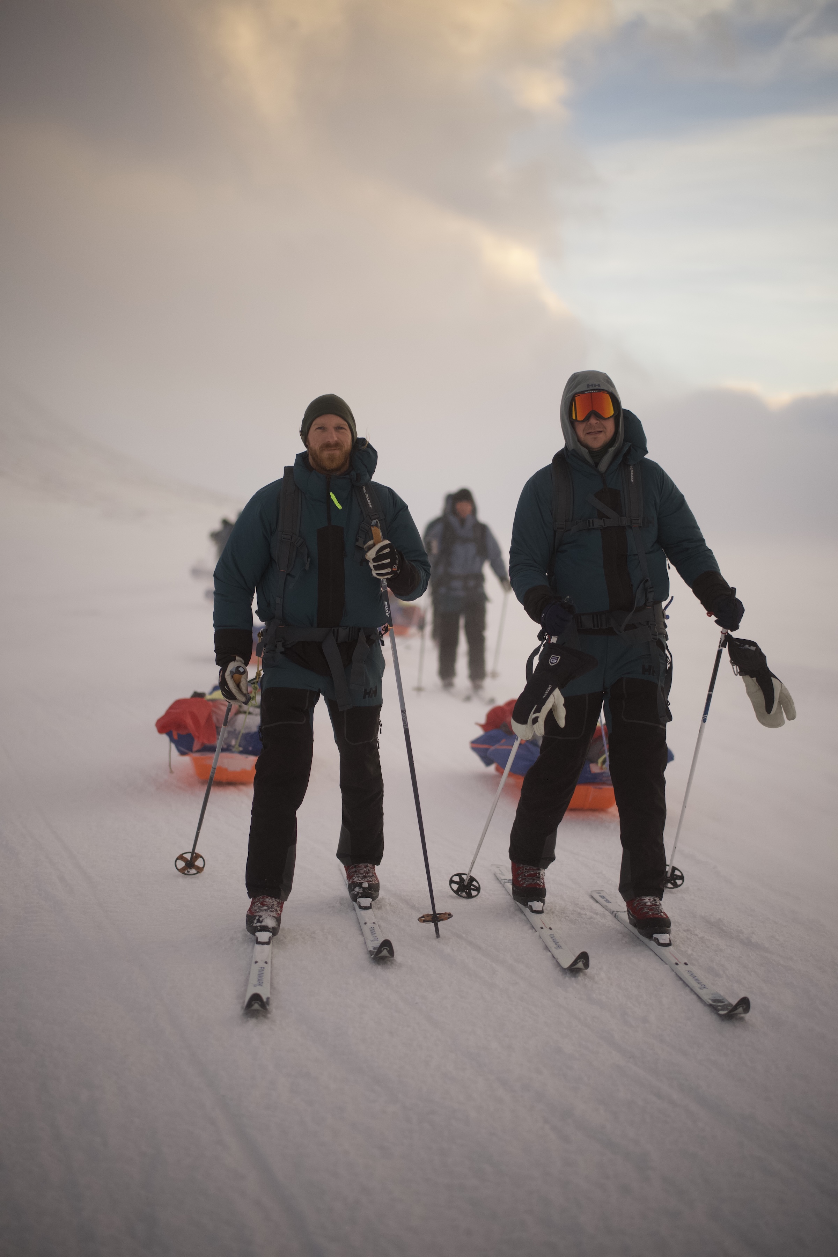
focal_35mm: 50
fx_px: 1746
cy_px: 628
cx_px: 419
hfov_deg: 27.0
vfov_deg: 39.6
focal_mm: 50
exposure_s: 1/8000
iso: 500
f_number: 1.4
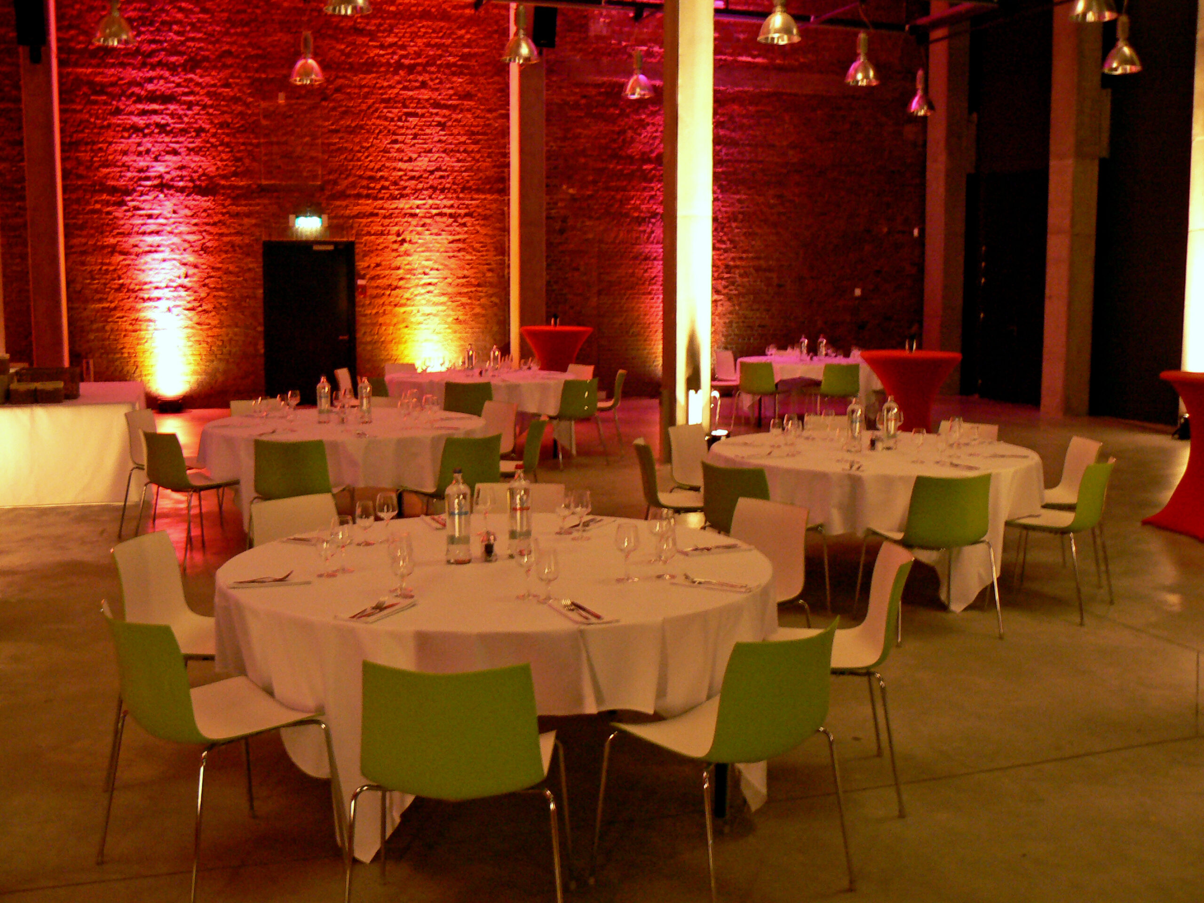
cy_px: 452
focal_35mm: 36
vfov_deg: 39.7
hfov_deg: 51.4
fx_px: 1252
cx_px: 602
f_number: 2.8
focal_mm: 6
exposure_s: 1/3.2
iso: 200
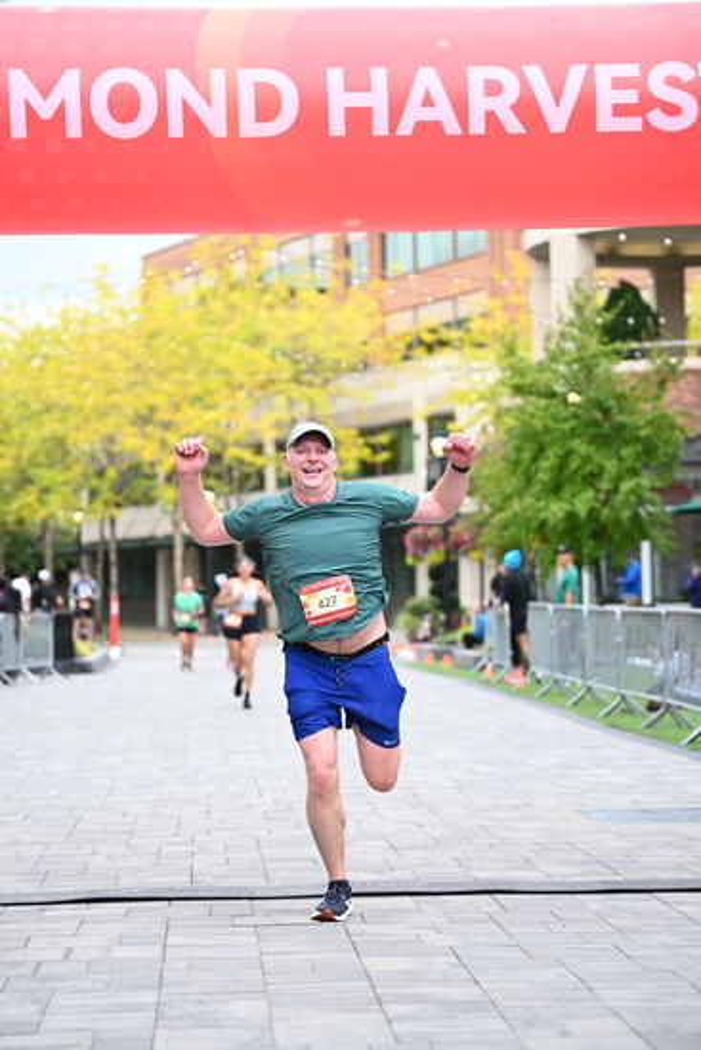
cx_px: 350
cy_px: 525
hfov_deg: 16.1
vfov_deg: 23.9
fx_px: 2481
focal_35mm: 85
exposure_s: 1/1600
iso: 640
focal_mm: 85
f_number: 2.8
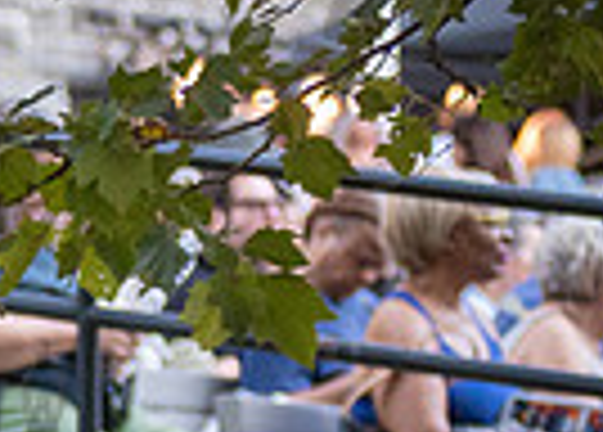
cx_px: -579
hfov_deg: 5.1
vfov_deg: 3.7
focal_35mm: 392
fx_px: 6720
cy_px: 613
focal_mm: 80
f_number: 2.8
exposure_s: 1/500
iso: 2000
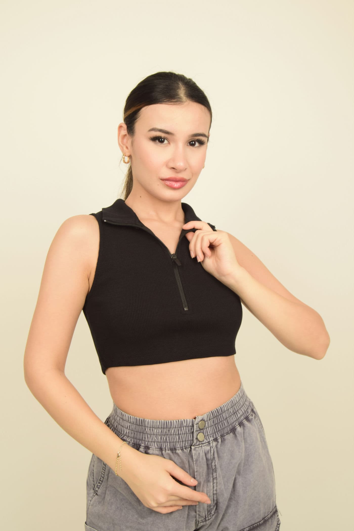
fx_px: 575
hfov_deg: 34.2
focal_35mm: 39
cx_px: 177
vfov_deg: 49.6
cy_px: 266
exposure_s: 1/125
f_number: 10
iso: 100
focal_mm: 26
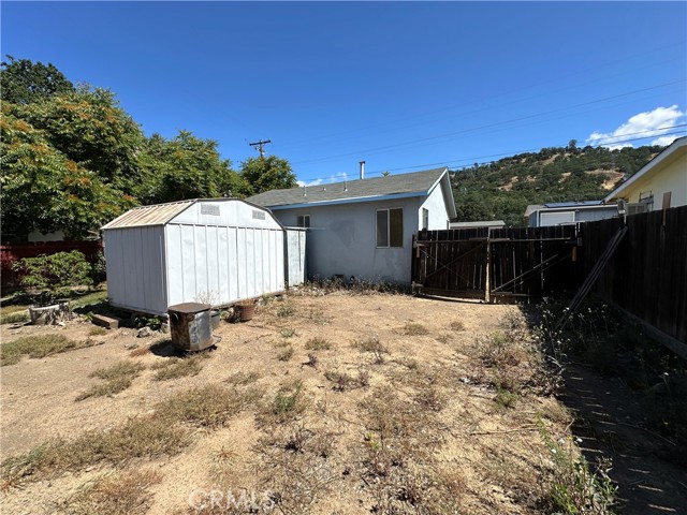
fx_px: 278
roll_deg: +1.1
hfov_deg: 102.1
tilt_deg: -2.7
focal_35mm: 14
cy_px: 258
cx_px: 344
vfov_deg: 85.7
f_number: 2.2
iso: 50
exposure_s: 1/2451
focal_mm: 2.22
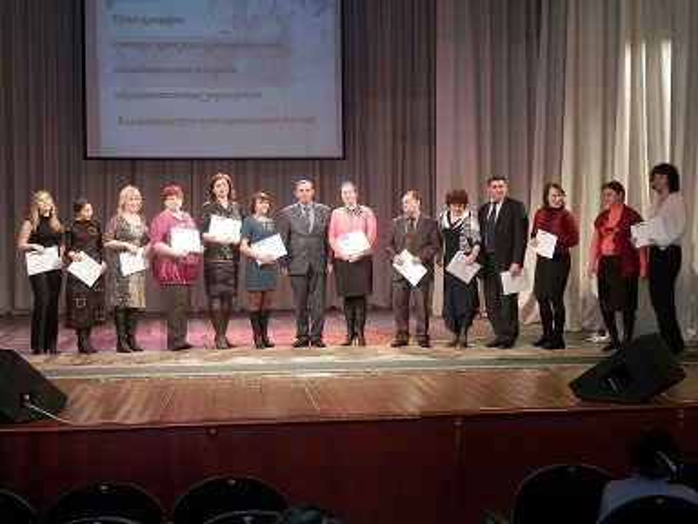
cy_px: 262
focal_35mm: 55
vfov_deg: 26.6
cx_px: 349
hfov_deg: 34.9
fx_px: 1109
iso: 400
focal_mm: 9.9
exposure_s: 1/40
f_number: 3.8
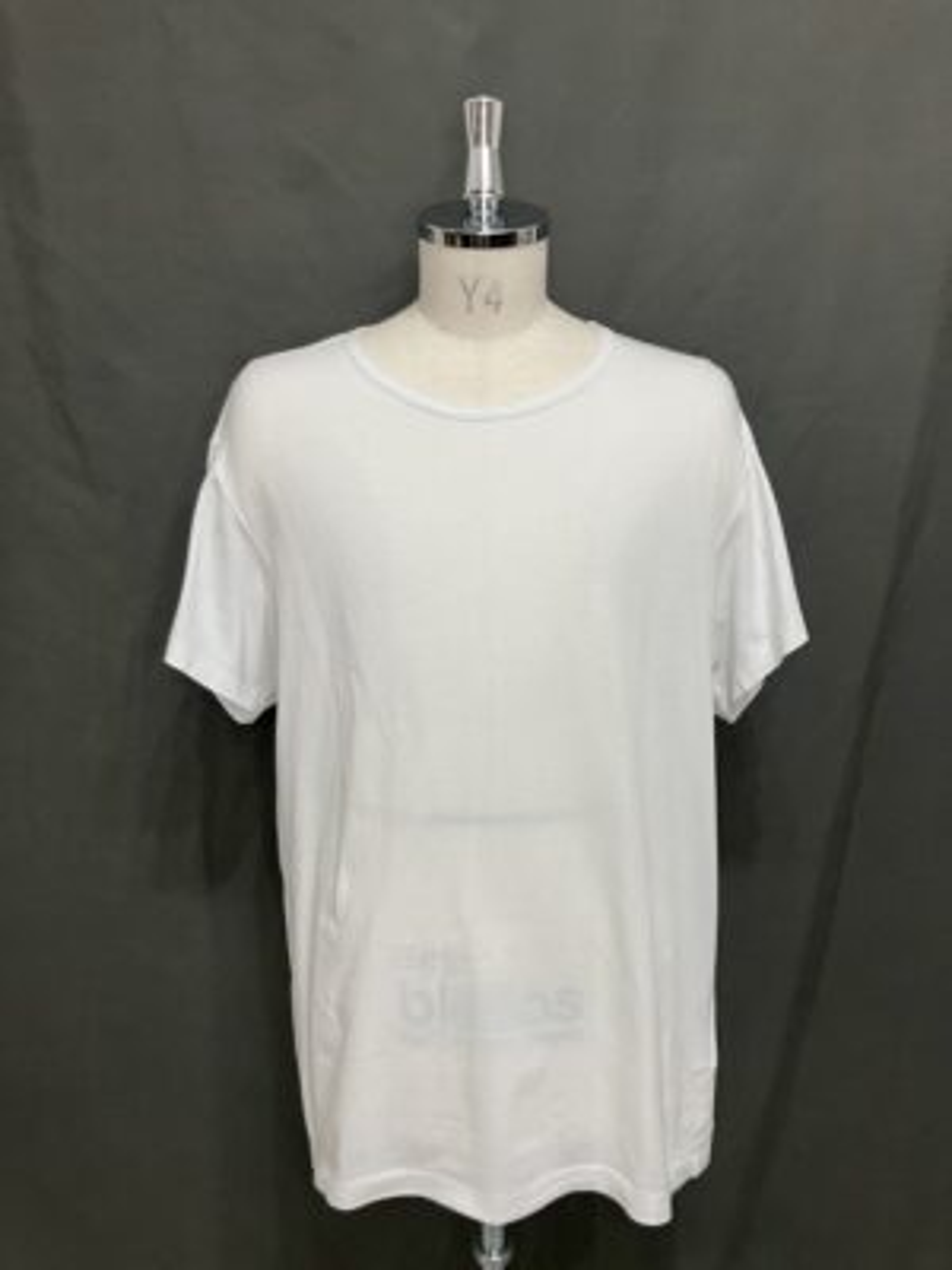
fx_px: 1027
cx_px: 476
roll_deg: -0.3
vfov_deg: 63.4
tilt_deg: -9.9
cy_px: 635
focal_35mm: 28
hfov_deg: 49.7
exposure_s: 1/50
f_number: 1.8
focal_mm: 3.99
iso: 80
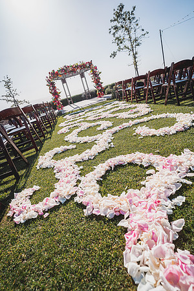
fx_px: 145
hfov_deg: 67.4
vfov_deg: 90.0
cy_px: 146
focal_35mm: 18
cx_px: 97
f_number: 4
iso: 125
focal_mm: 18
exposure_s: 1/640
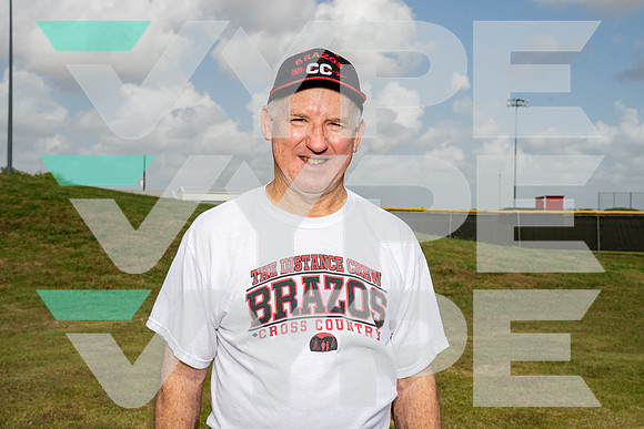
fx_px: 832
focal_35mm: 47
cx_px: 324
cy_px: 210
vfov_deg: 29.0
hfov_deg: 42.3
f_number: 11
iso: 100
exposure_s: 1/250
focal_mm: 45
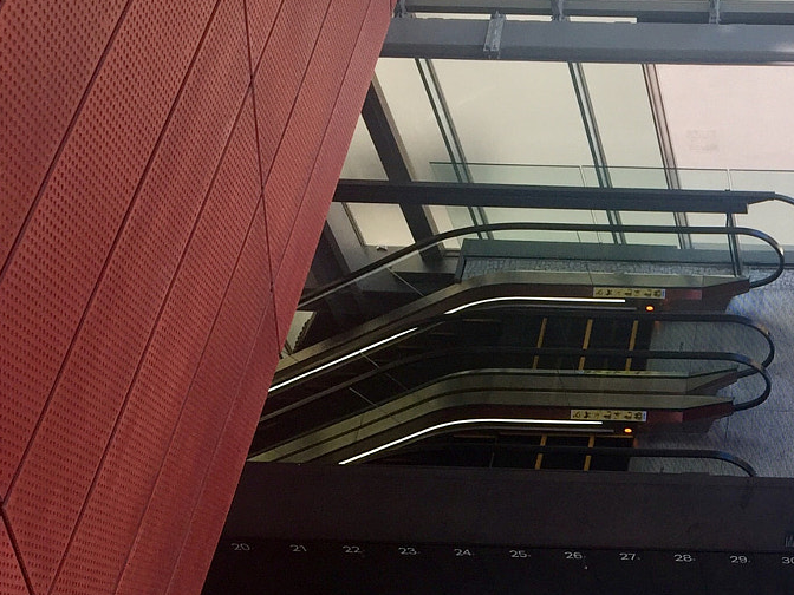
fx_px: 1583
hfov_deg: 25.5
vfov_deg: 20.8
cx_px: 937
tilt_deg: -58.7
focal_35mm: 69
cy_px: 551
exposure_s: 1/157
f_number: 2.2
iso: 32
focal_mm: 4.15
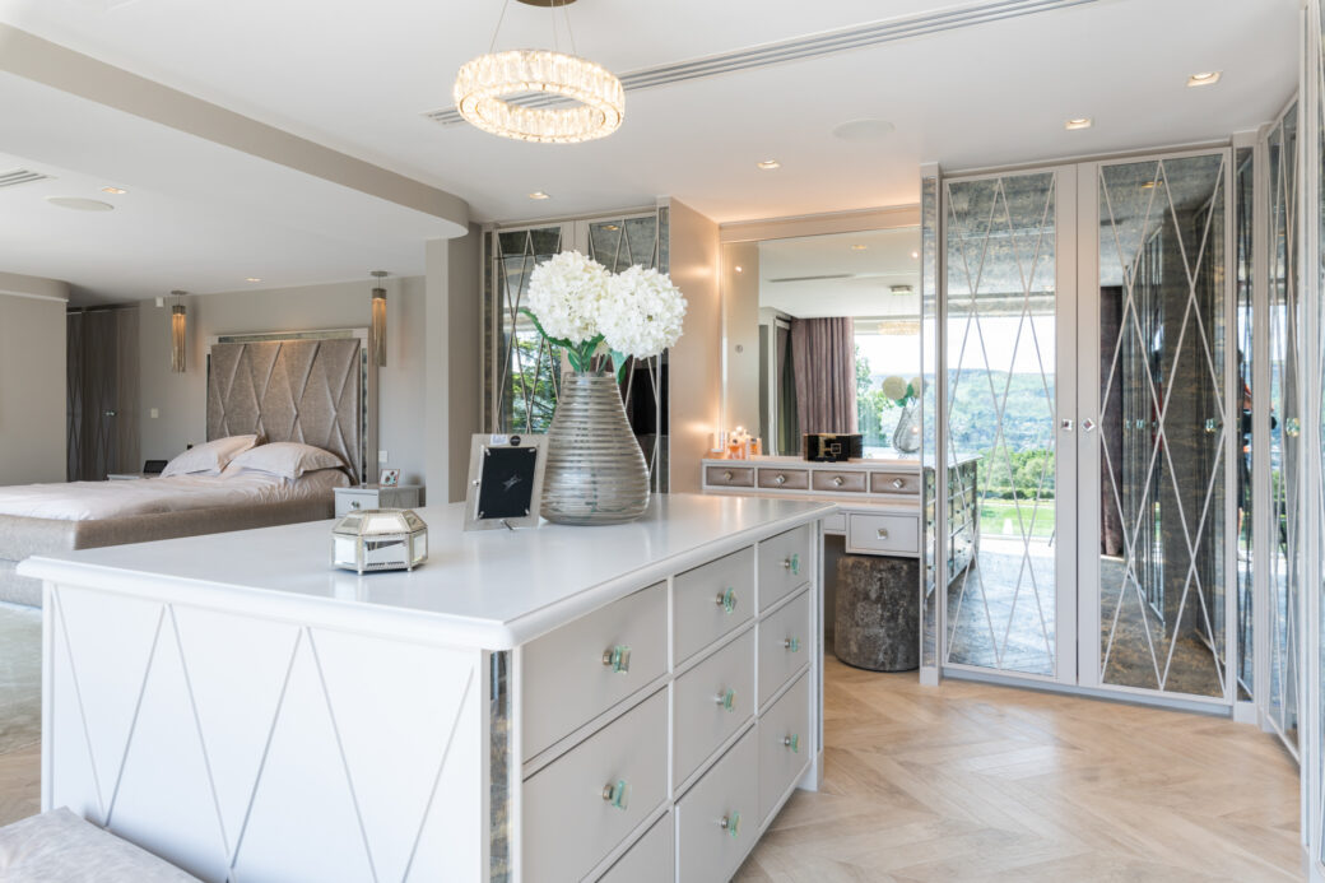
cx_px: 662
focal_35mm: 21
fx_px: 773
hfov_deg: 81.2
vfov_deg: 59.5
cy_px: 442
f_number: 8
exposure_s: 1/30
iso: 200
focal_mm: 21
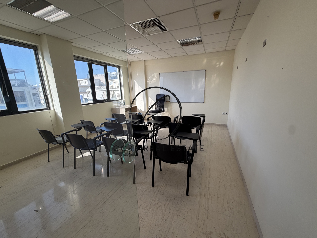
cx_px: 158
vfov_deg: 85.7
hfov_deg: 102.1
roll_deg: +3.1
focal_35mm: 14
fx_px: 128
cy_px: 119
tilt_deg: -12.2
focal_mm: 2.22
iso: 50
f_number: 2.2
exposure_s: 1/100
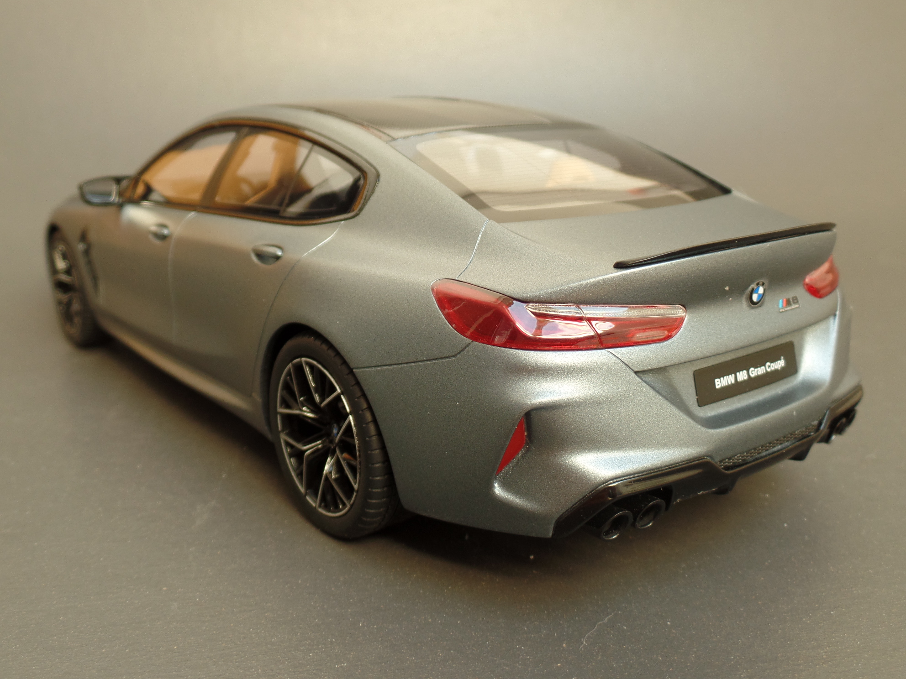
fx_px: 916
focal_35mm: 35
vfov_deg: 40.7
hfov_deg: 52.6
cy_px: 340
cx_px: 453
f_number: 3
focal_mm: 6.2
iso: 80
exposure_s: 1/20
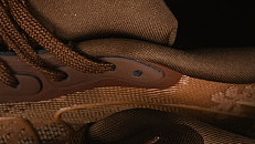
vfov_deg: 3.3
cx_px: 43
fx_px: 2482
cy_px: 223
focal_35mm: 367
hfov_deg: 5.9
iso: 160
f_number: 6.3
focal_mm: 50
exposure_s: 1/60
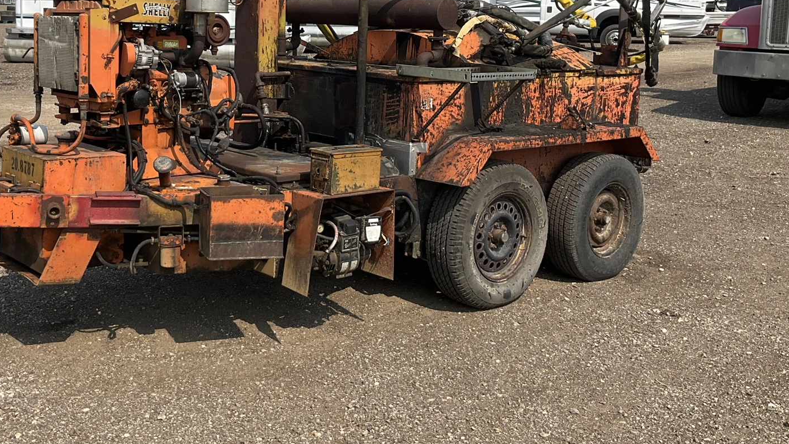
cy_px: 107
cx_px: 313
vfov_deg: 26.2
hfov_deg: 45.2
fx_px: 942
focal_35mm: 45
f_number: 1.8
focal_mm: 3
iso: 25
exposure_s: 1/1848
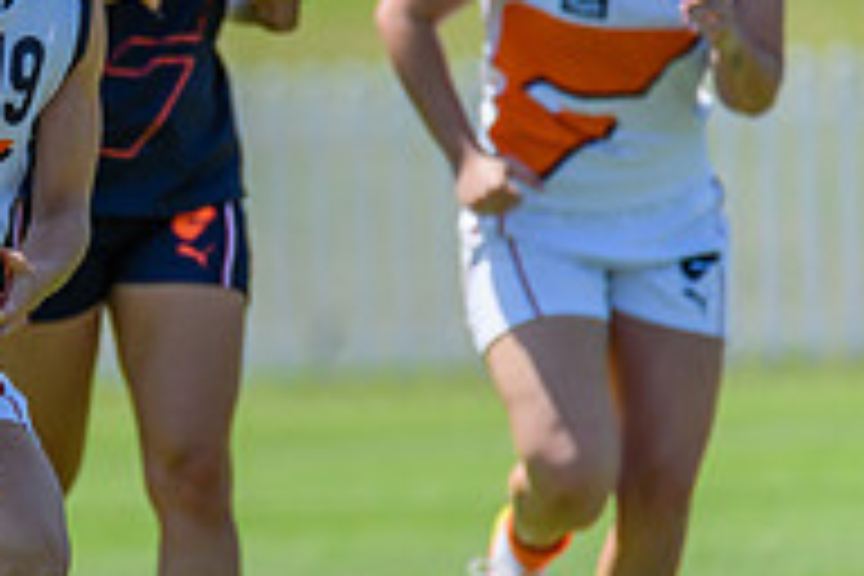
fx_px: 44085
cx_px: -147
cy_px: 122
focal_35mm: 1837
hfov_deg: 1.1
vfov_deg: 0.7
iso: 800
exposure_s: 1/2000
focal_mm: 600
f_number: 6.3
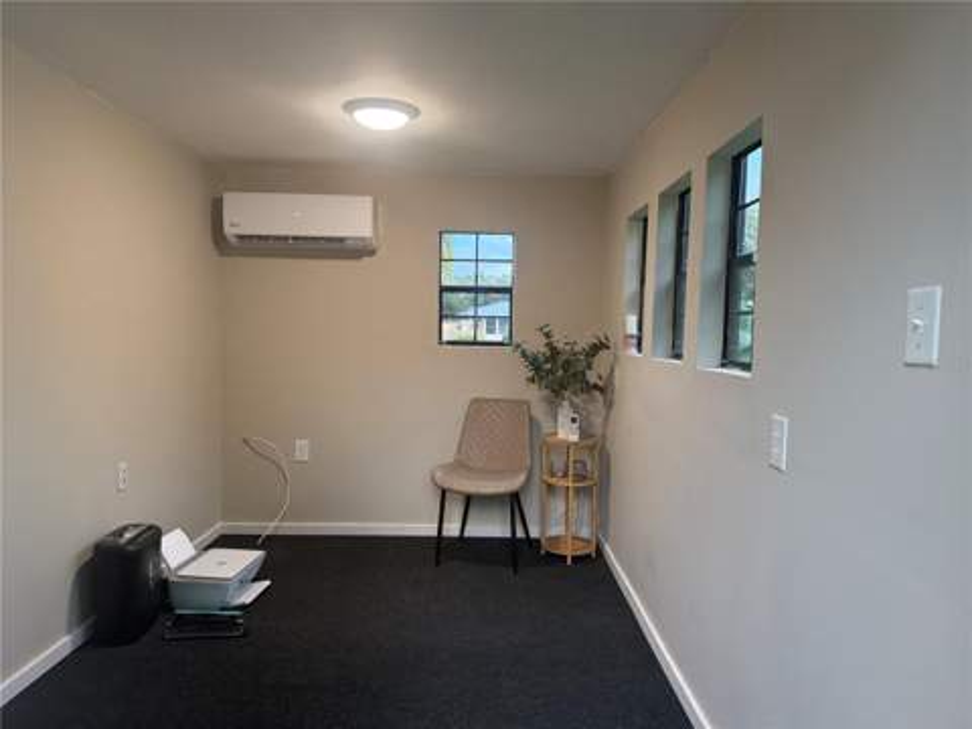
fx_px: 674
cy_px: 364
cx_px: 486
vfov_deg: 56.8
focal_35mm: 24
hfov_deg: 71.6
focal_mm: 6.76
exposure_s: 1/120
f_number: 1.78
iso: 250
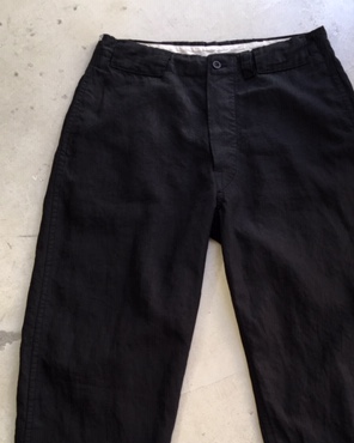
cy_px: 307
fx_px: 642
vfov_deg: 37.5
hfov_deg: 30.8
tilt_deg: -75.4
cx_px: 210
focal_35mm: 49
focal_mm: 4.15
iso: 40
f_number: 2.2
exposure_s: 1/30
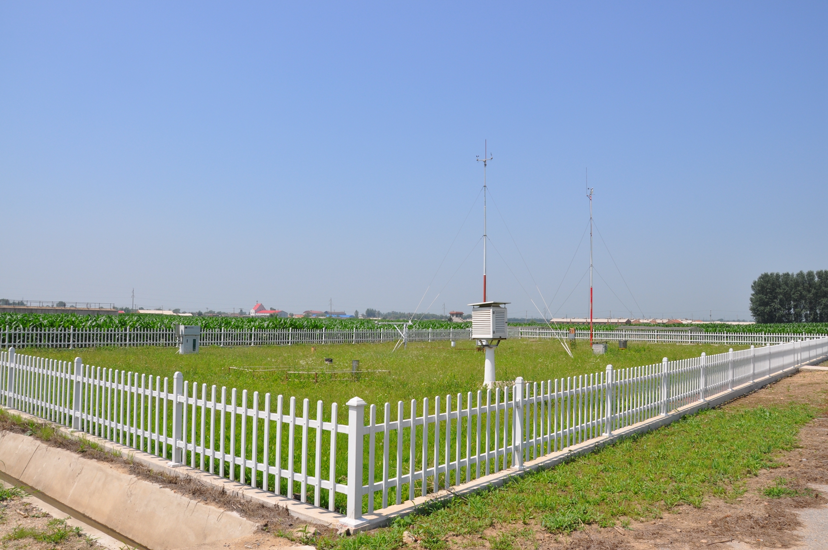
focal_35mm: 27
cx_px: 414
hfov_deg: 67.4
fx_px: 620
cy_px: 275
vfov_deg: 47.8
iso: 200
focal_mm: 18
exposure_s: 1/200
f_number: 14
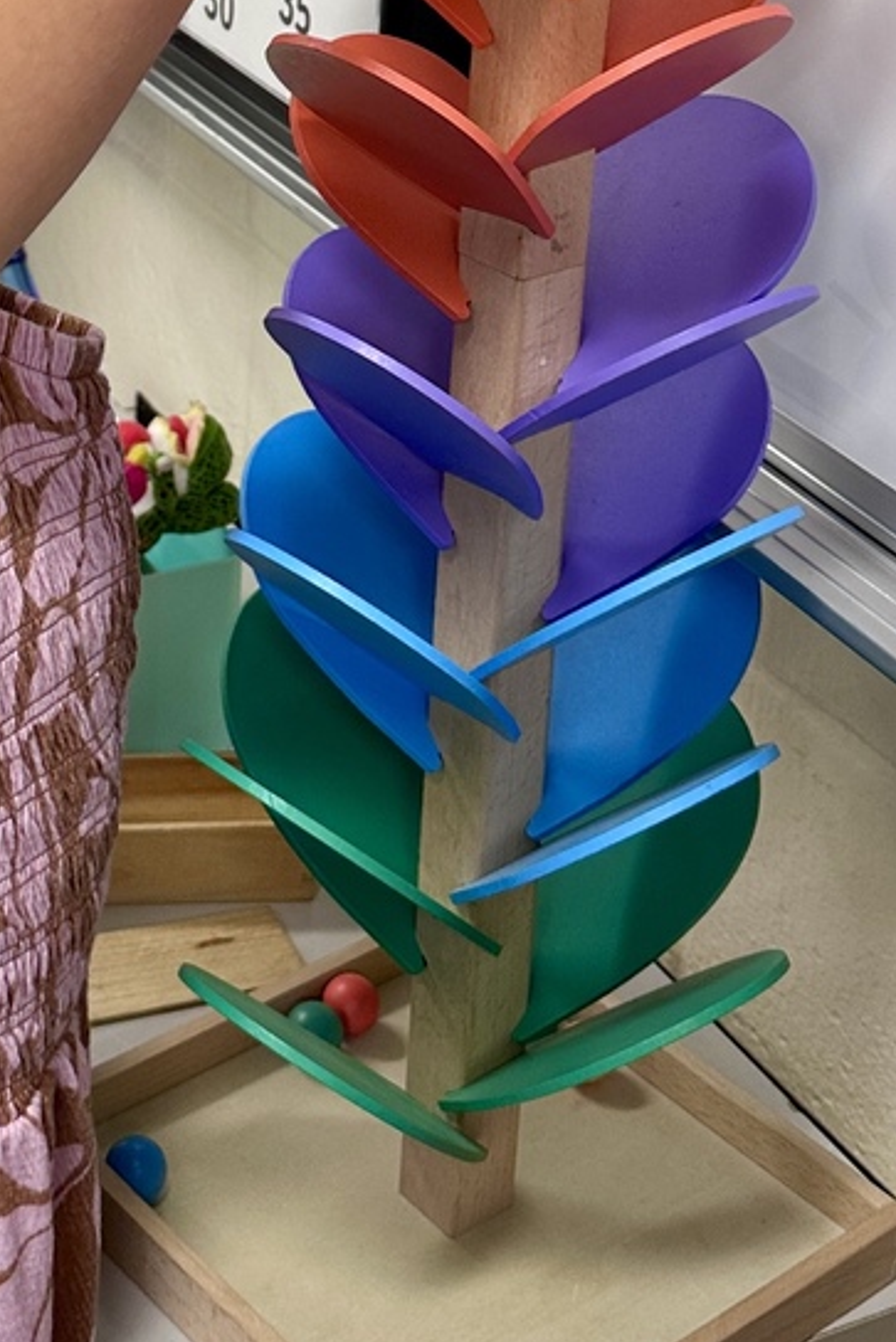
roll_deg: -3.0
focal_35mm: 47
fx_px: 1753
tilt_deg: -17.7
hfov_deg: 27.9
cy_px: 99
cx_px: 148
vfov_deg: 38.6
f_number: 1.78
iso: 160
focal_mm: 6.86
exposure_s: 1/60
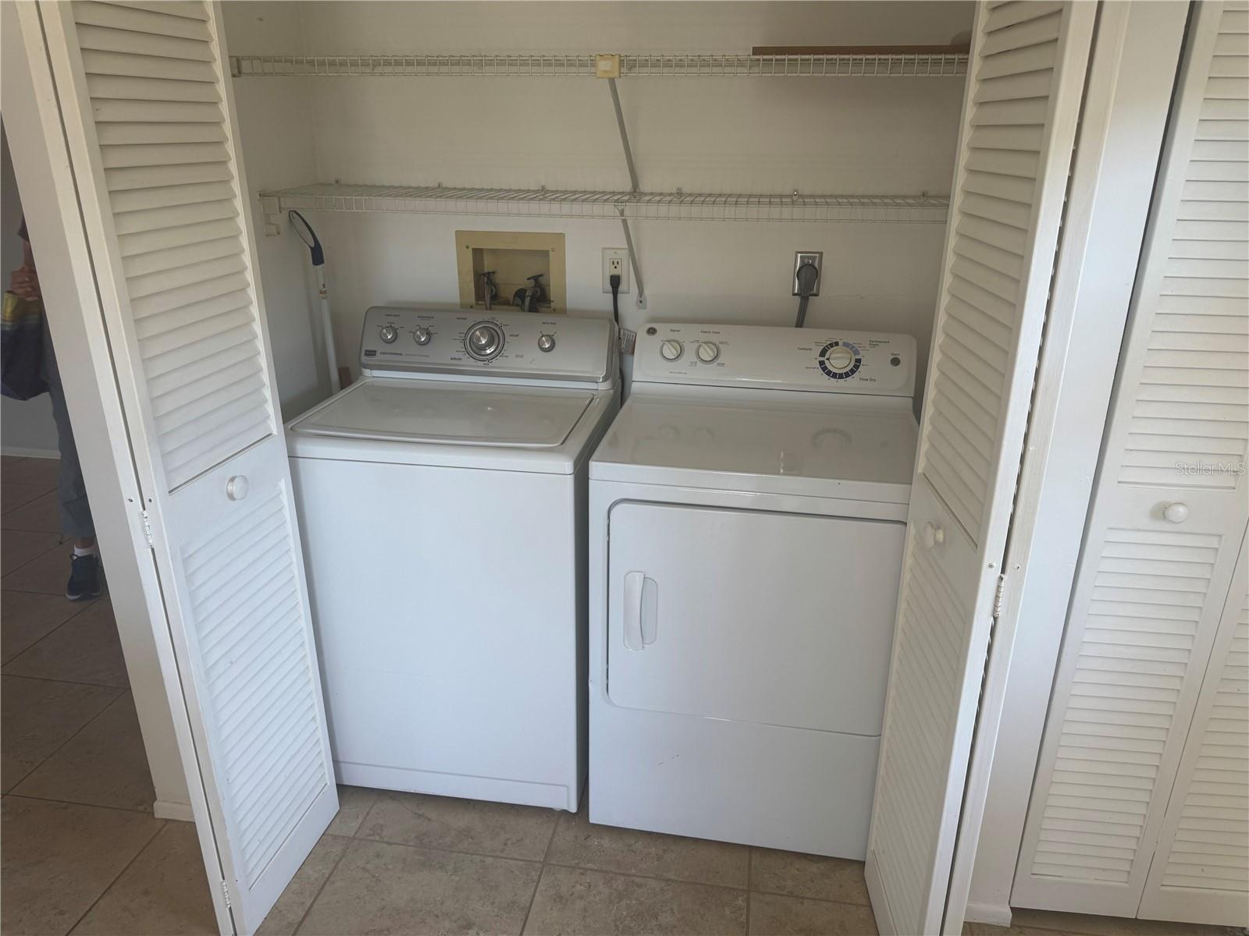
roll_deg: -0.2
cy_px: 468
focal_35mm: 24
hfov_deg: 71.6
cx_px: 624
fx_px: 866
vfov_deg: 56.8
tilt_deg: -21.4
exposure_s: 1/120
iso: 64
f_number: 1.78
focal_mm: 6.76
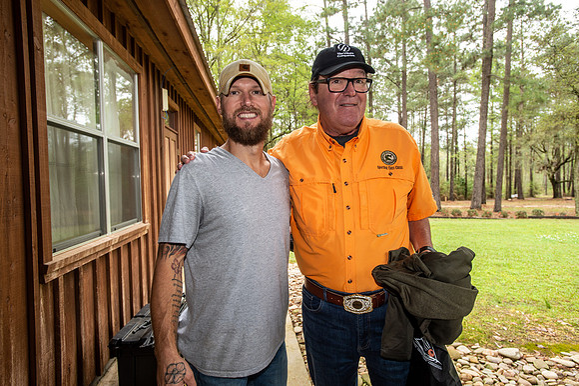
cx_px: 290
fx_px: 386
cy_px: 193
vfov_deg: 53.1
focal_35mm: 24
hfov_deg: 73.8
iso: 400
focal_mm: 24
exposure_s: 1/60
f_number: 5.6
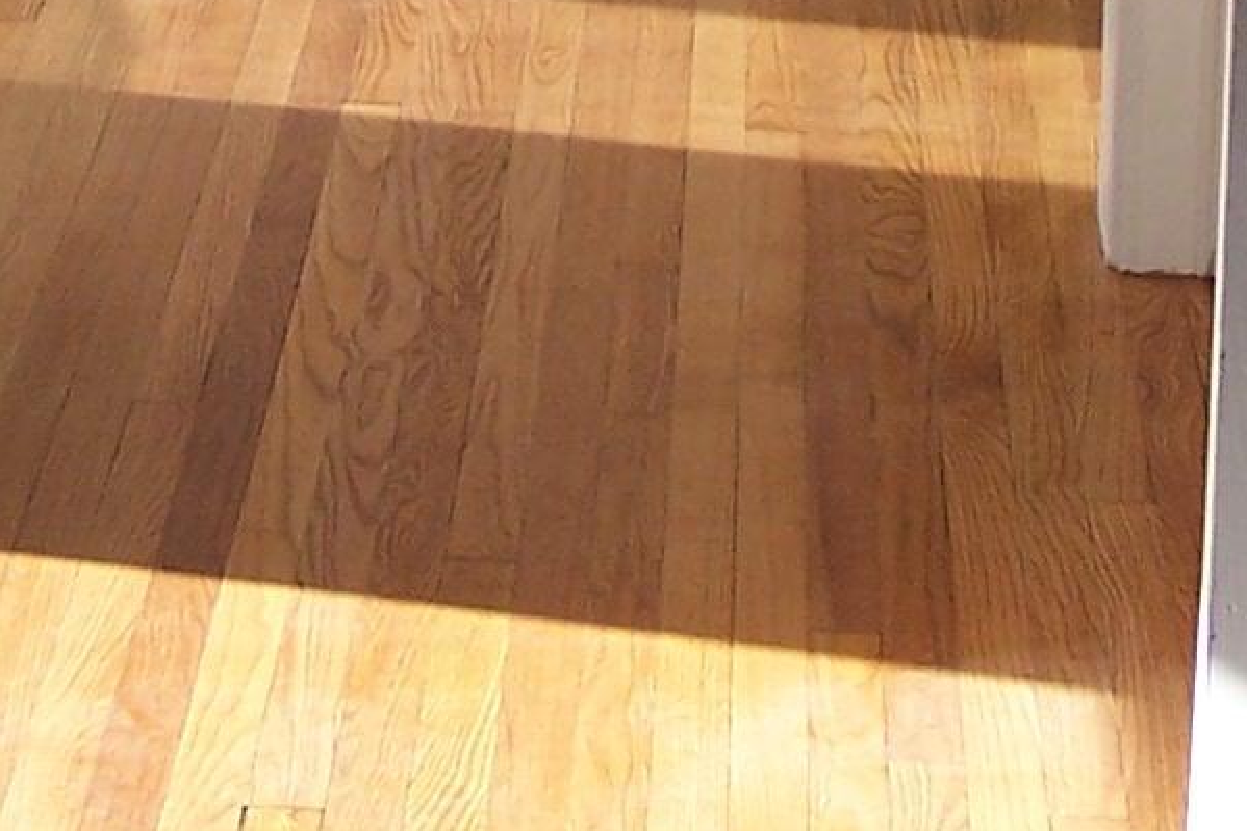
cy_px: -681
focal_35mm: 152
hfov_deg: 13.5
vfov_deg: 8.7
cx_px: 464
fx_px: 5263
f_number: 2.8
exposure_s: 1/125
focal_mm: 6.3
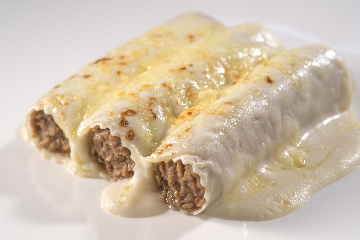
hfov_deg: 22.6
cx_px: 180
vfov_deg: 15.2
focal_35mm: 90
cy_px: 120
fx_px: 900
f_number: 5
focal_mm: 60
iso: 200
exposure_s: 1/500
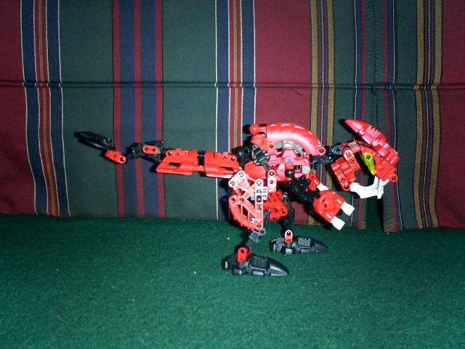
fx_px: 497
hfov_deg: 50.1
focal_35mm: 37
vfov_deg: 38.7
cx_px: 232
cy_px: 174
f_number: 3.5
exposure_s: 1/40
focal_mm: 5.6
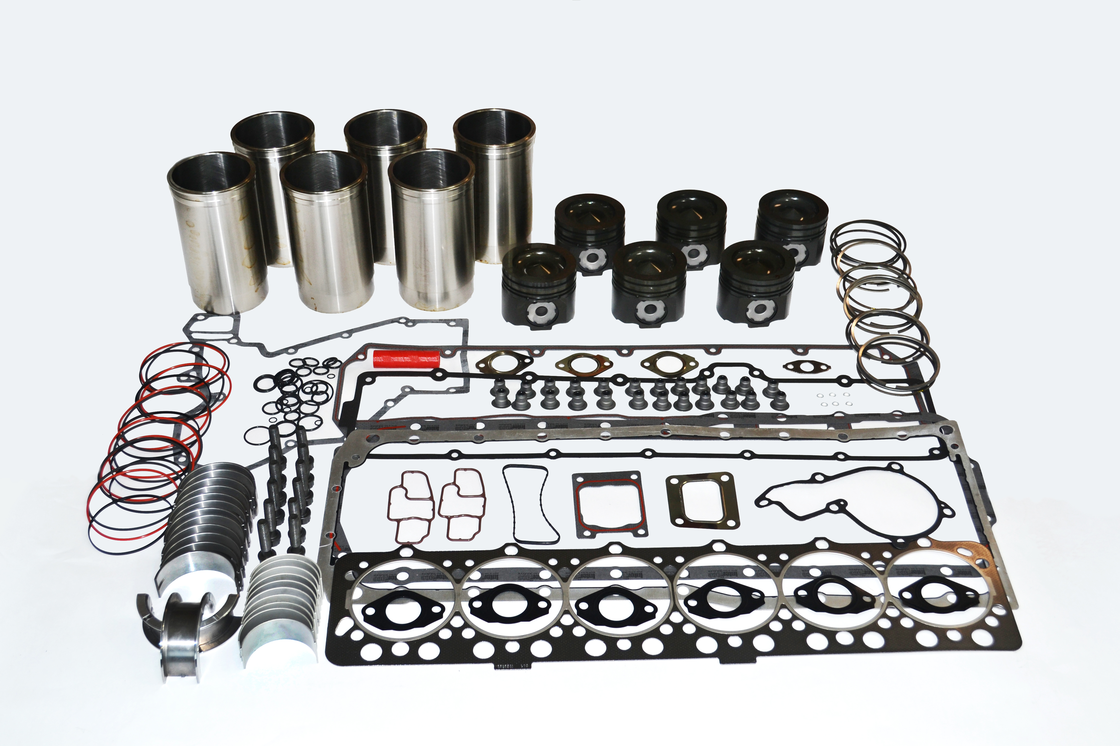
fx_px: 1400
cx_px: 560
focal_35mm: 45
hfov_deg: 43.6
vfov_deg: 29.9
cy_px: 373
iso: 100
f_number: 5.6
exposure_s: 1/60
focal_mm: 30
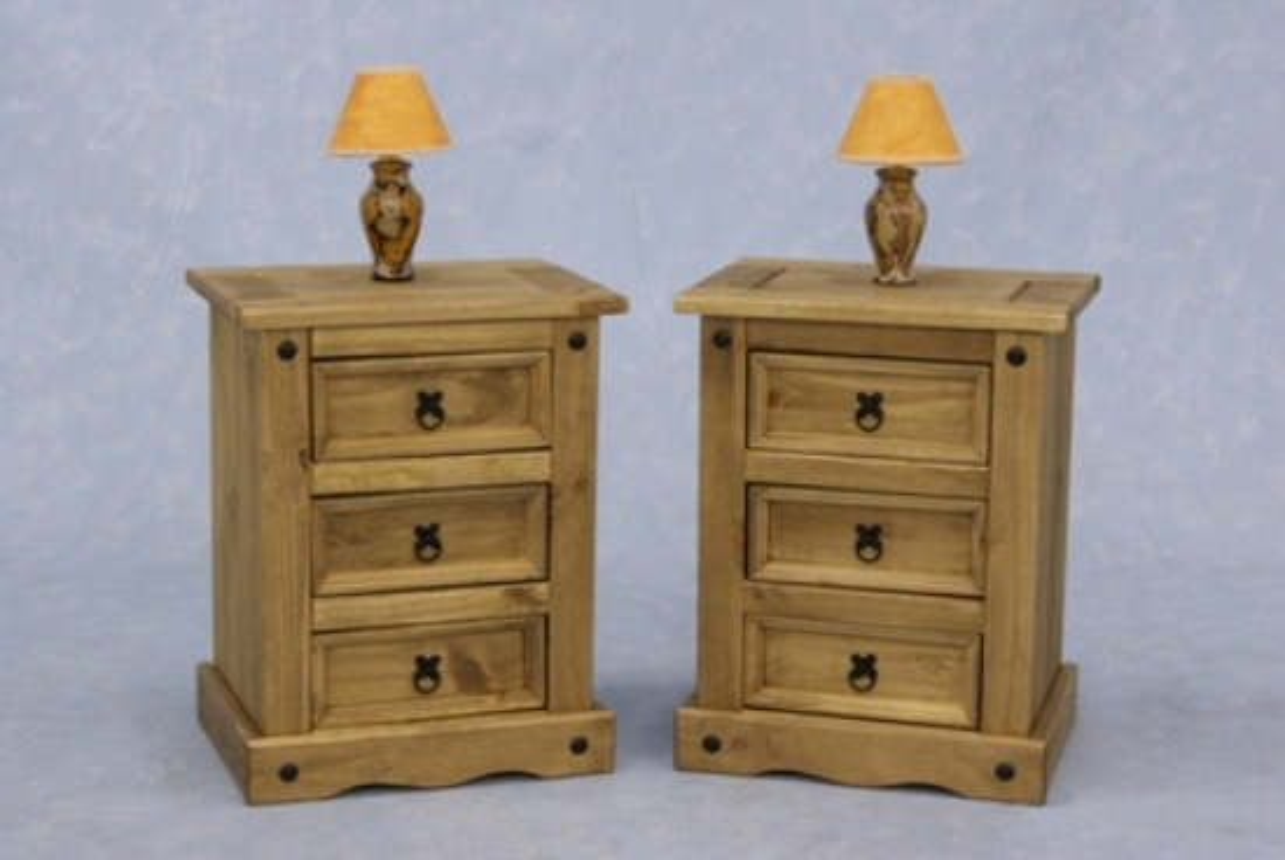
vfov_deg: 18.2
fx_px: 2680
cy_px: 430
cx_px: 642
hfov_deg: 27.0
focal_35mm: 75
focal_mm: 50
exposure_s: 2
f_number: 8
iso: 100
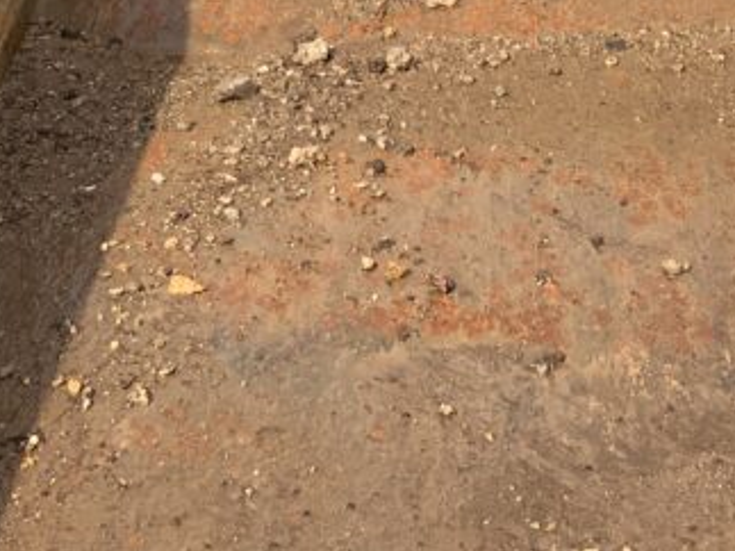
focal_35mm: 92
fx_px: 1953
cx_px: 639
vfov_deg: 15.4
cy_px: -132
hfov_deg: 20.9
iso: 16
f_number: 1.8
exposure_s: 1/1035
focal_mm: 3
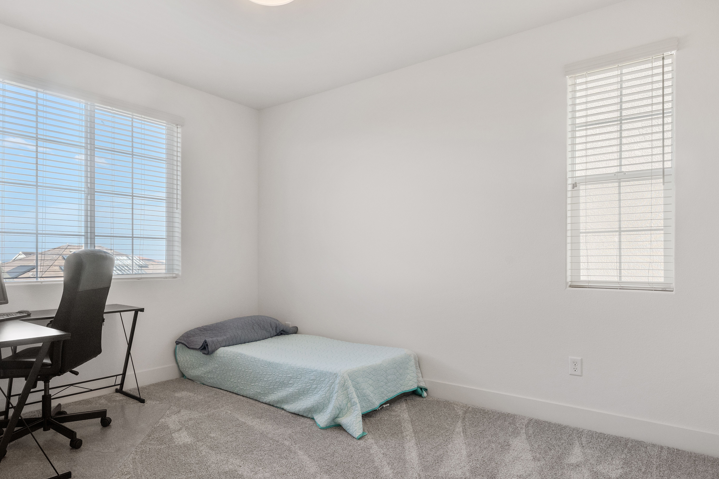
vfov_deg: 55.6
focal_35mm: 23
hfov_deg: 76.7
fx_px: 453
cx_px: 332
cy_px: 267
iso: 400
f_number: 9
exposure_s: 1/25
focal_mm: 16.5
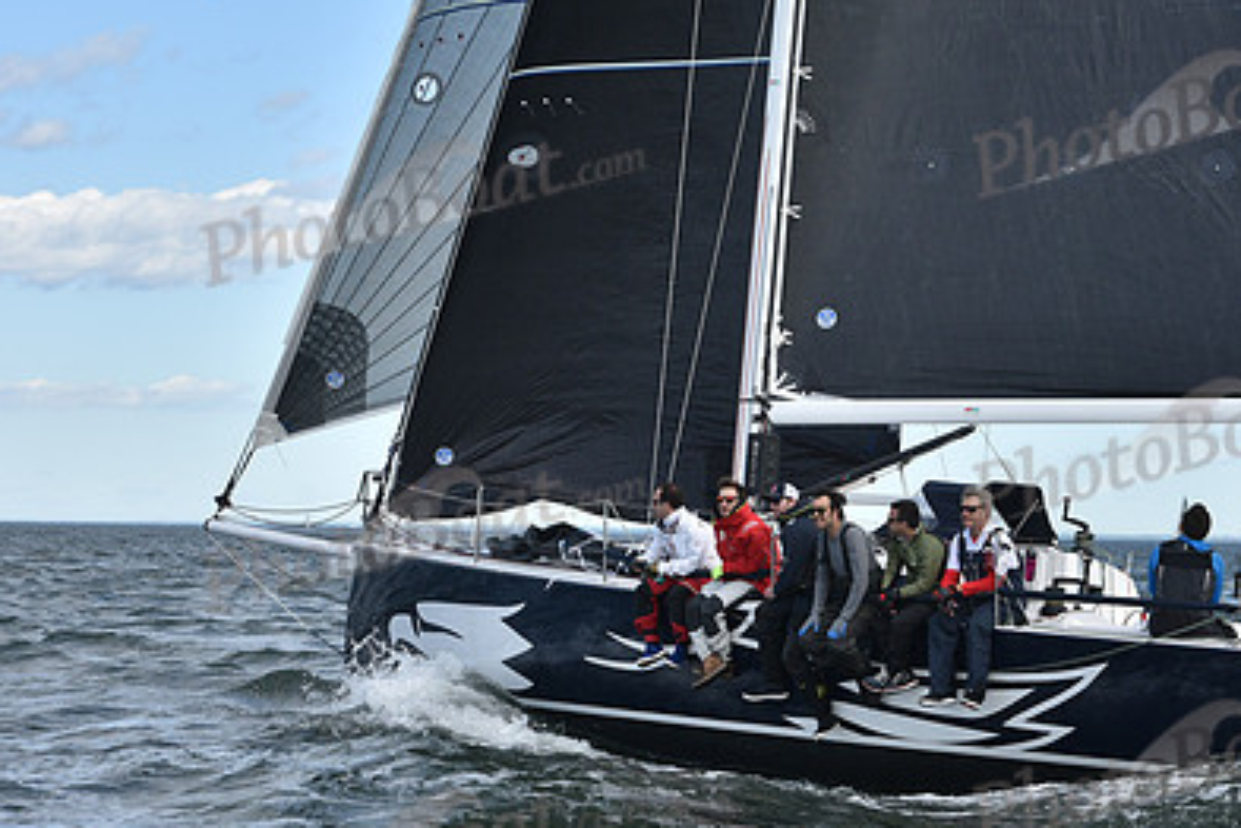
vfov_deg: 11.6
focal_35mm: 118
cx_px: 812
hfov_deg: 17.3
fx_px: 4067
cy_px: 324
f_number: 6.3
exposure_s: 1/1000
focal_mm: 80
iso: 320
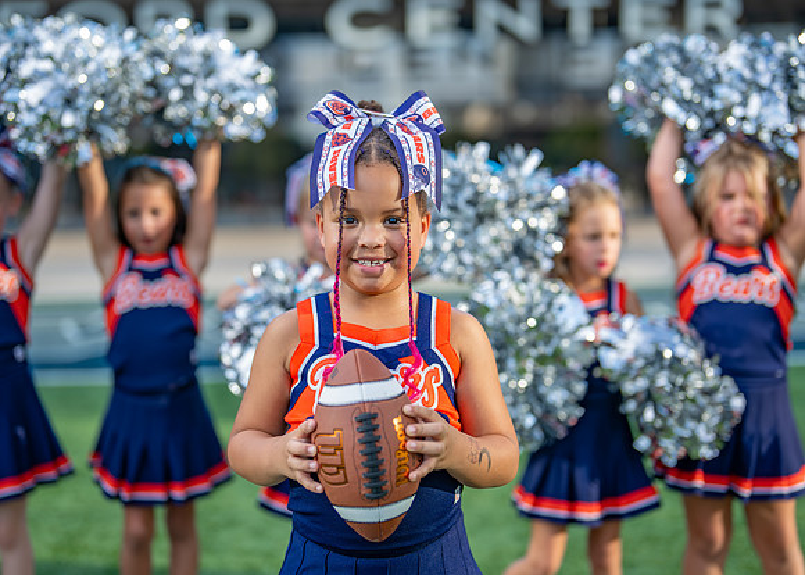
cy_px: 278
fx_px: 1338
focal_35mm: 59
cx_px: 380
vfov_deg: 24.2
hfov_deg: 33.5
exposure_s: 1/2500
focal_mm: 50
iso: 160
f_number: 1.4
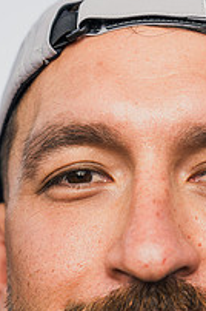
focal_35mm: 145
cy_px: 285
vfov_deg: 14.0
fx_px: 1249
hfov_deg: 9.4
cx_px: 161
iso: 100
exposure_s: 1/250
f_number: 4
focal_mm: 65
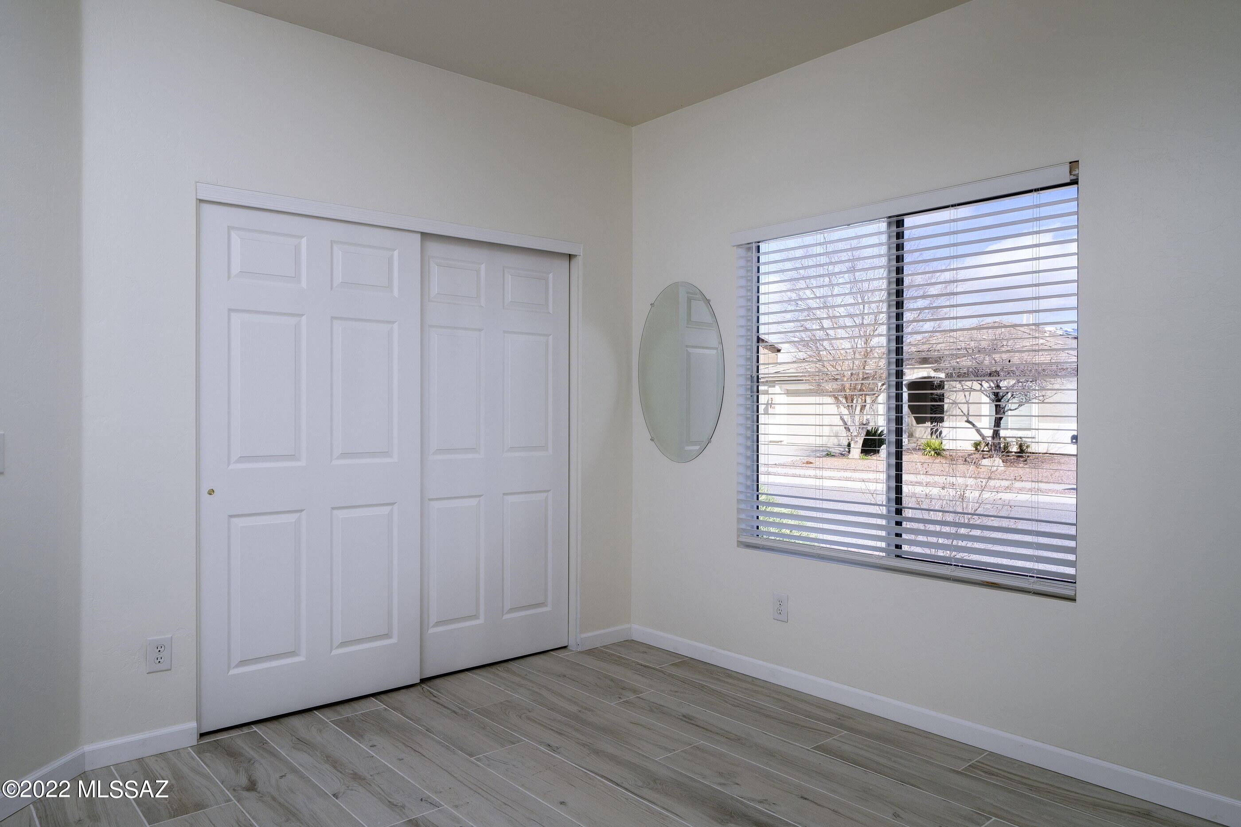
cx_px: 620
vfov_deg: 53.1
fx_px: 827
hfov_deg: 73.8
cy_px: 414
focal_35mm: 24
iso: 200
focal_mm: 24
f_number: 10
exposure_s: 1/125
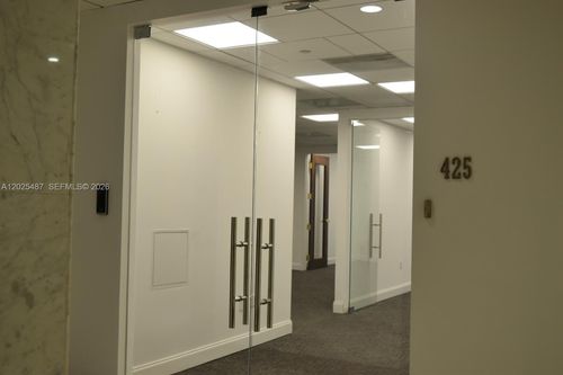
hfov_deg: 46.4
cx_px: 282
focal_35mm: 42
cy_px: 188
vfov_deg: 31.9
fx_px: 657
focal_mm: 28
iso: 400
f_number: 6.3
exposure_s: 1/160
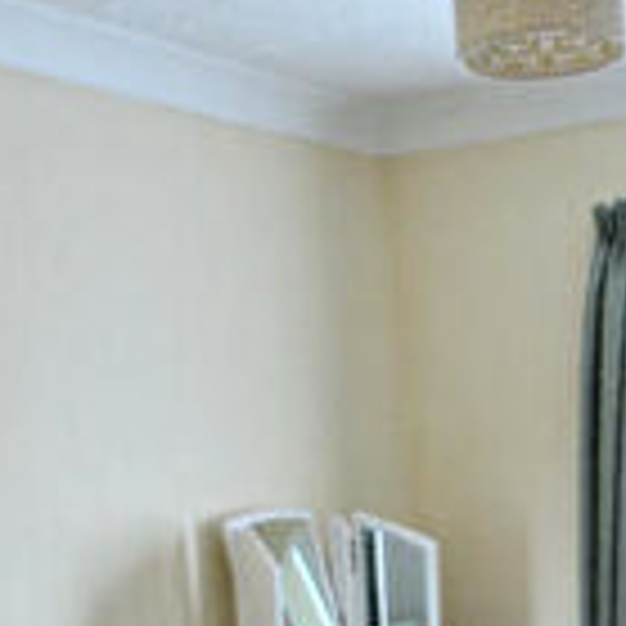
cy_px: 802
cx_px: 518
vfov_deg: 23.8
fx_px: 1309
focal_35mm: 64
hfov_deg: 26.3
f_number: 8
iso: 400
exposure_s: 1/13
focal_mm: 10
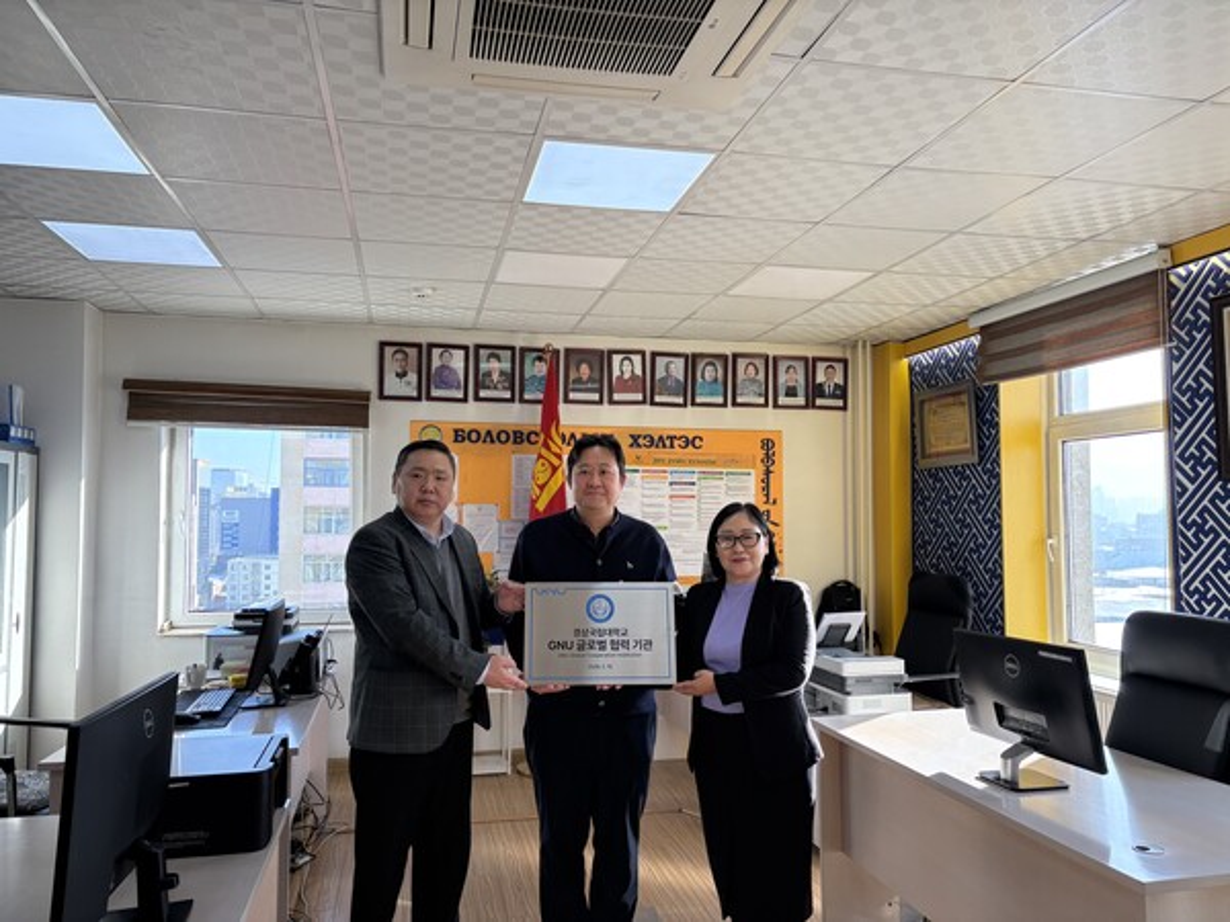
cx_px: 615
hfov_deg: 67.3
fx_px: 924
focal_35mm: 26
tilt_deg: +3.2
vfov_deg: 53.1
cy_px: 461
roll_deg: +0.4
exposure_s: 1/298
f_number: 1.6
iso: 64
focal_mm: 5.96
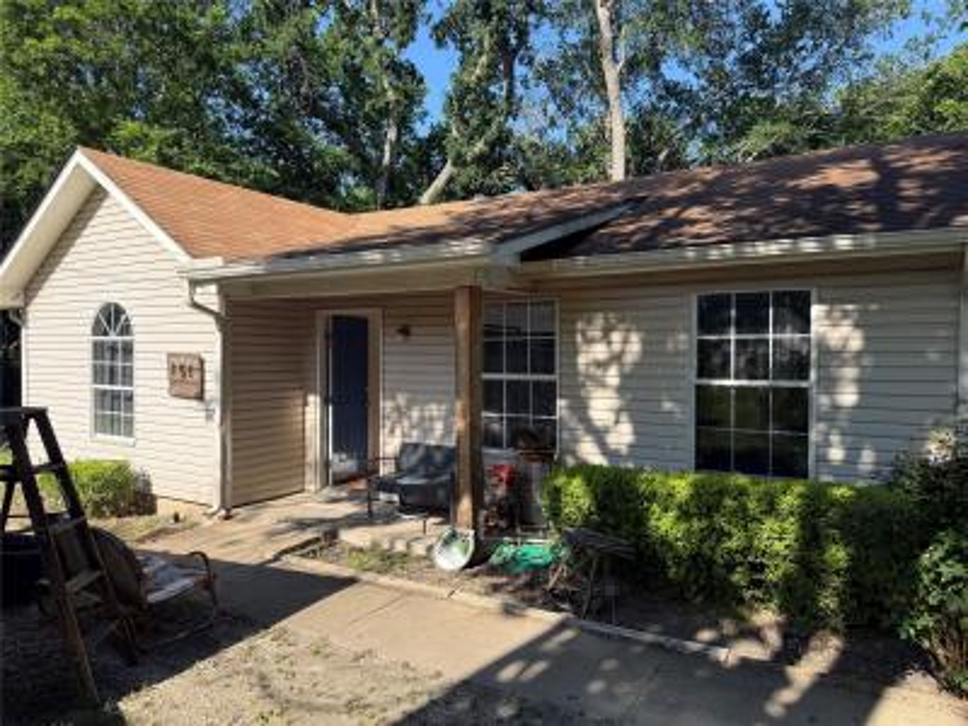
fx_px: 671
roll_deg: -1.1
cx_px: 484
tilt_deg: -0.8
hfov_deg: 71.6
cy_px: 363
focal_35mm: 24
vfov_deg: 56.8
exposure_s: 1/2445
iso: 100
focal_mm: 6.76
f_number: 1.78
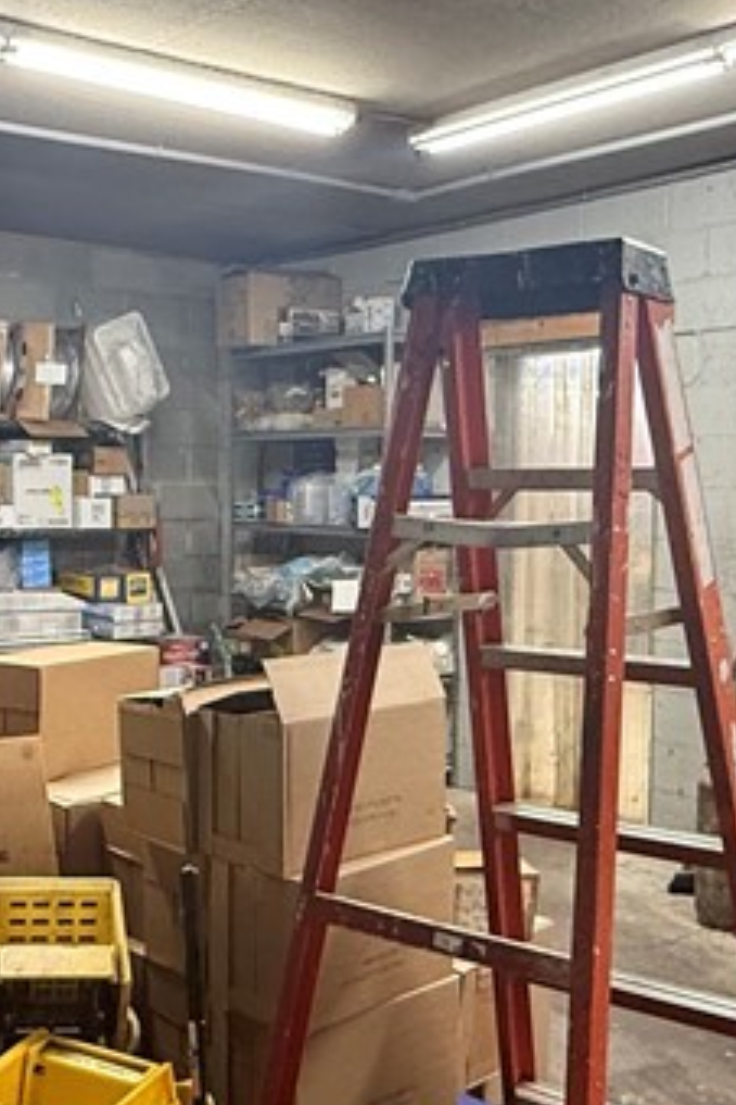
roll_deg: -0.7
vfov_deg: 44.5
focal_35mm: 44
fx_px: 1349
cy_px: 567
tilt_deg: -4.1
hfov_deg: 30.3
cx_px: 257
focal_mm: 2.22
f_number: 2.2
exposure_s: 1/60
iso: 320
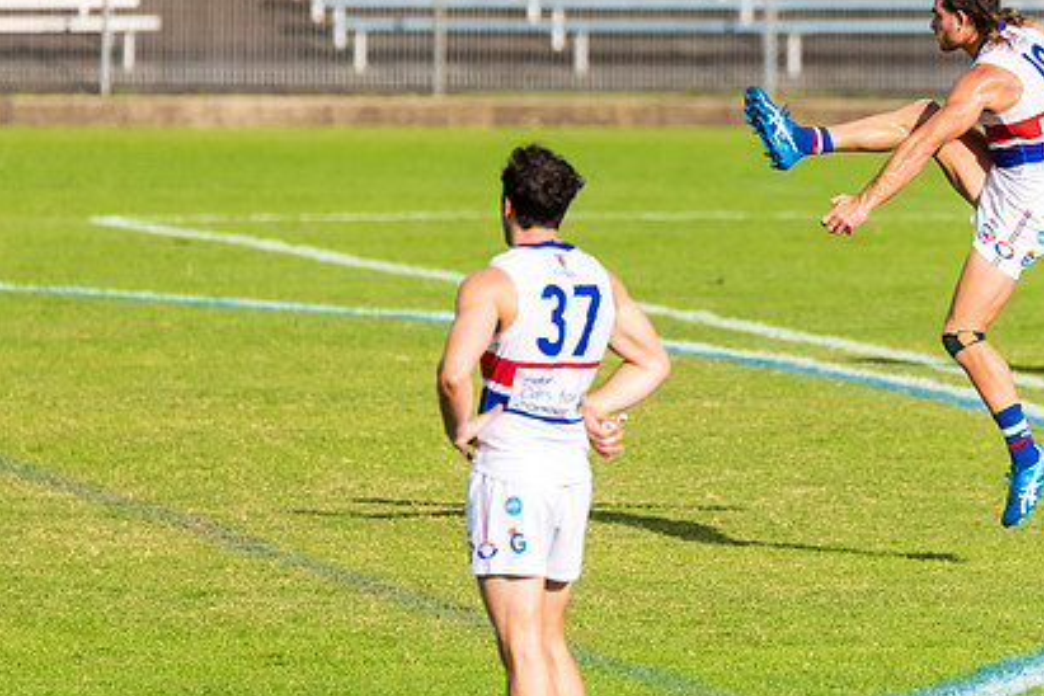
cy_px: 215
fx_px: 19254
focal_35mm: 664
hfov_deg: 3.1
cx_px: 691
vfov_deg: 2.1
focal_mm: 450
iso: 1000
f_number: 6
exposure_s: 1/5000
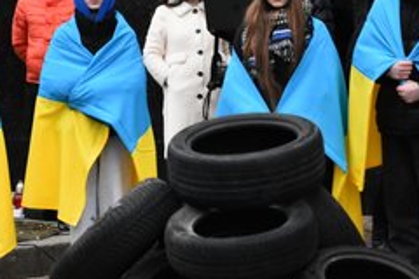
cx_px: 171
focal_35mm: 313
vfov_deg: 4.4
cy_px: 104
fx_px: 3641
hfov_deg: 6.6
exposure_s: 1/100
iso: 5000
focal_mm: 125
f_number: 6
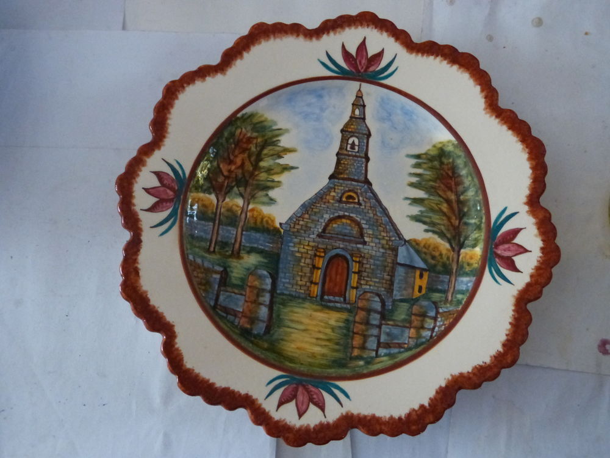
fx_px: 634
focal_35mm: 36
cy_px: 229
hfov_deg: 51.4
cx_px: 305
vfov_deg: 39.7
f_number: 3.1
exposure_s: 1/15
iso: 1000
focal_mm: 6.3
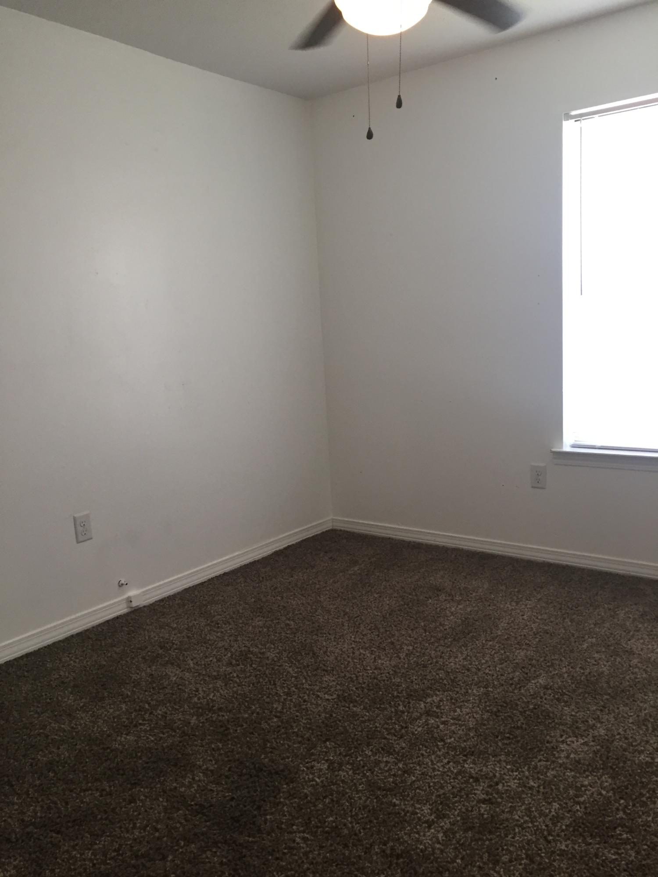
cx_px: 329
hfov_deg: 48.2
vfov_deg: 61.7
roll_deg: +4.0
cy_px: 438
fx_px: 735
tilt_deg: -7.3
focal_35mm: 29
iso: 50
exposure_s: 1/30
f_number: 2.2
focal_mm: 4.15
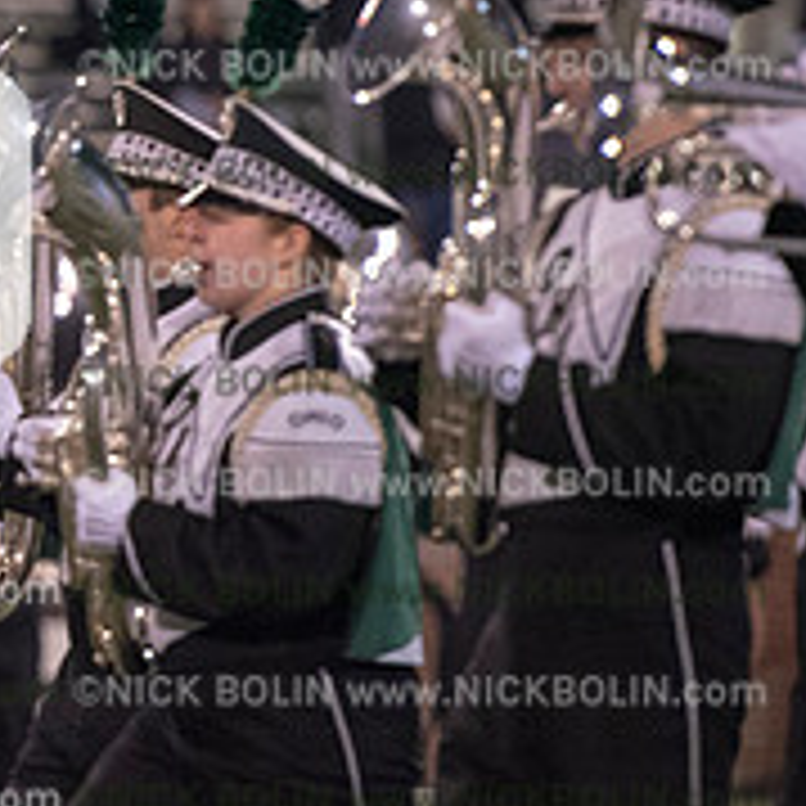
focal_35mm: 550
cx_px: -288
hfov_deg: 3.2
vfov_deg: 3.2
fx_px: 14489
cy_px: 277
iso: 5000
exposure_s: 1/1250
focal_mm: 200
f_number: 3.2
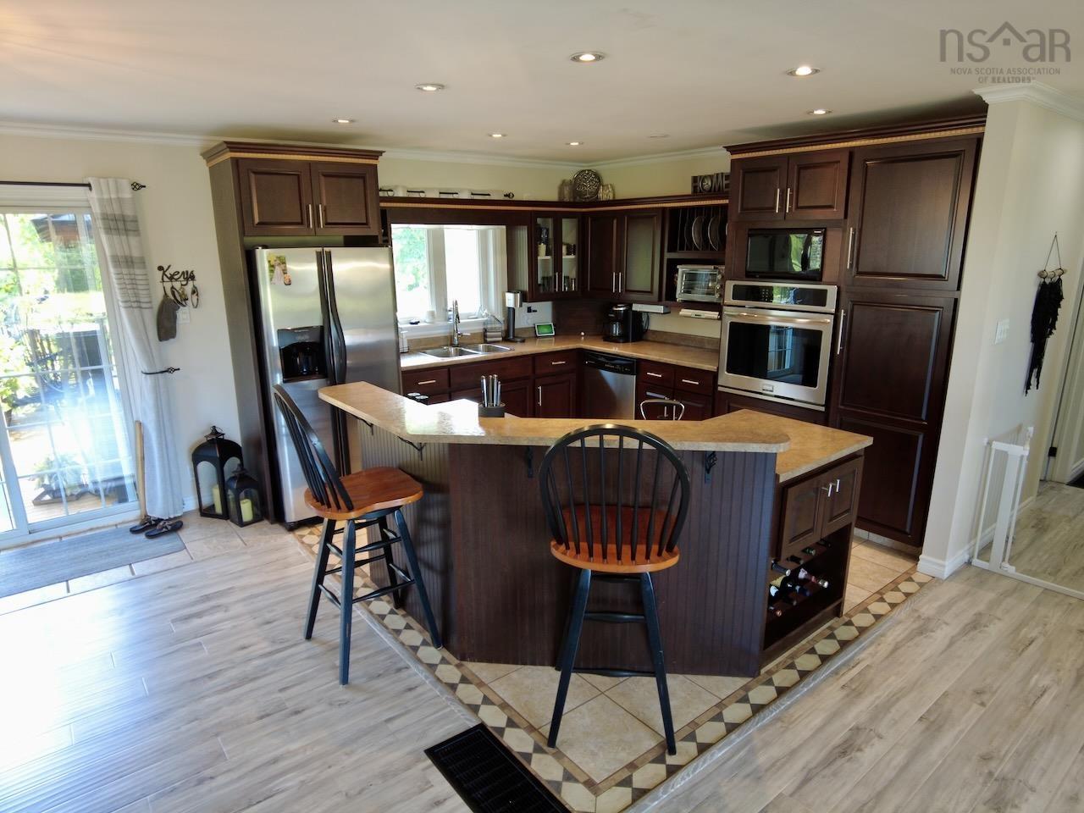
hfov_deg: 81.7
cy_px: 406
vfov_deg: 66.0
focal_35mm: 20
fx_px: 626
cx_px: 542
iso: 200
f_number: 1.8
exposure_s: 1/15
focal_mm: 4.4
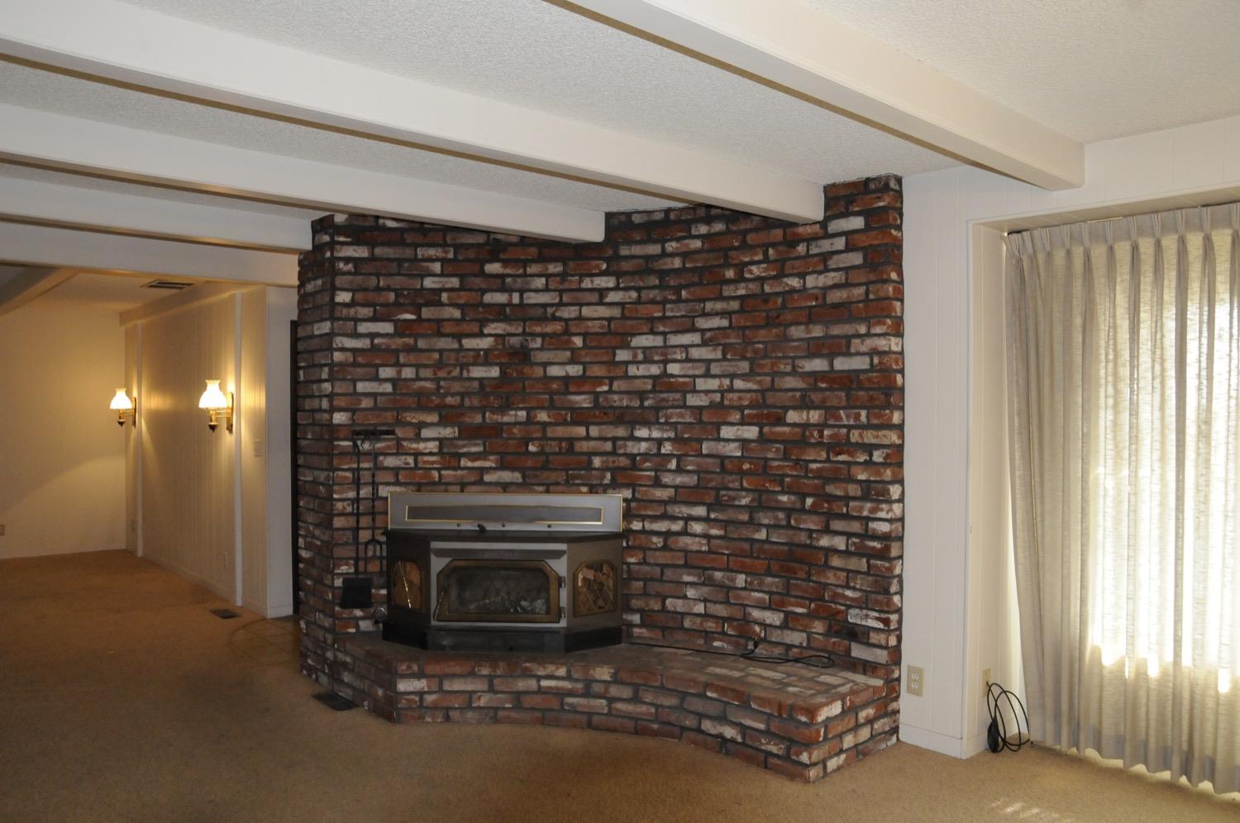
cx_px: 620
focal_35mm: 48
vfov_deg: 28.0
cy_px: 412
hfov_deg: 41.2
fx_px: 1651
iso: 2000
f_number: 6.3
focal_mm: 32
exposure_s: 1/125
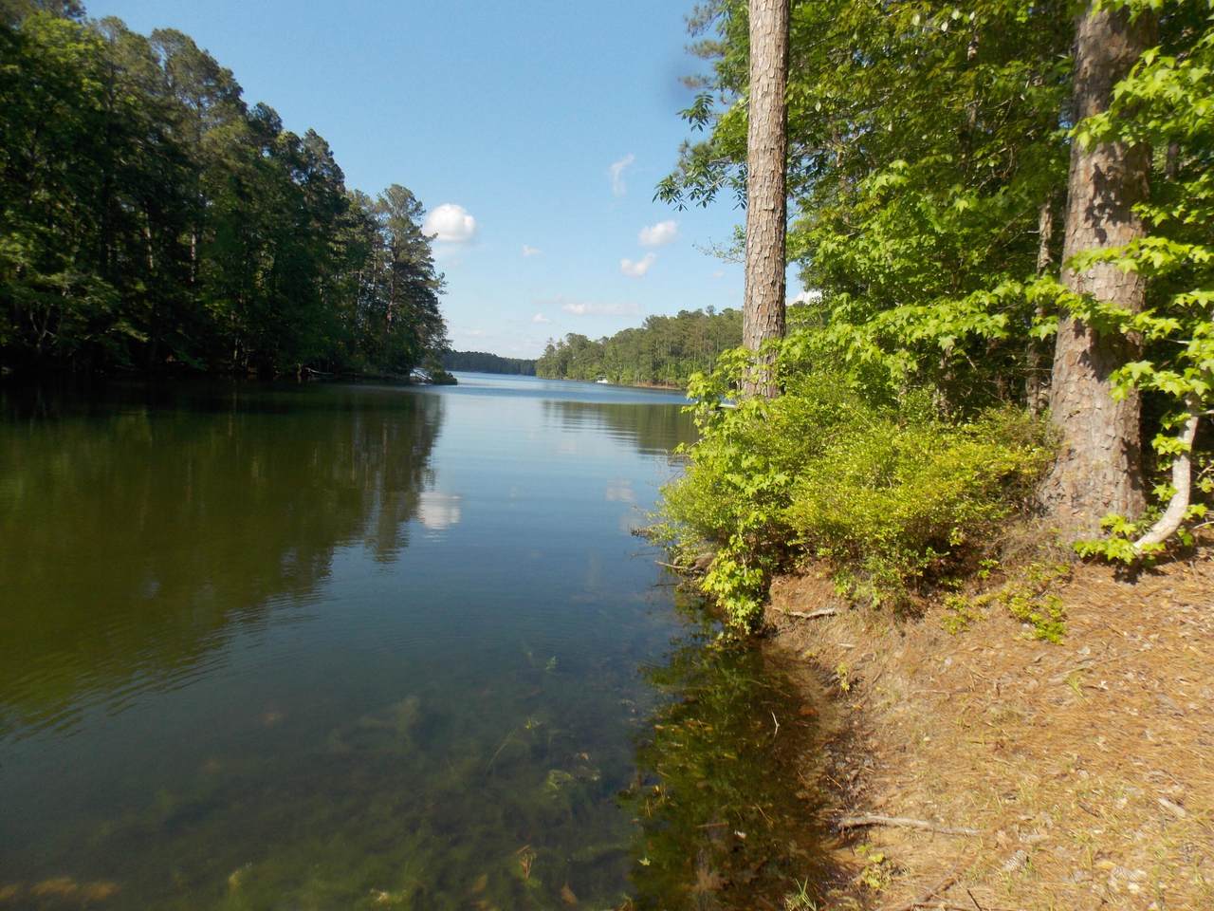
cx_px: 607
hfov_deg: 73.9
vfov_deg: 58.9
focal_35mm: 23
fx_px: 807
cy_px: 456
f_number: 3.1
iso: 80
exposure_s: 1/640
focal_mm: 4
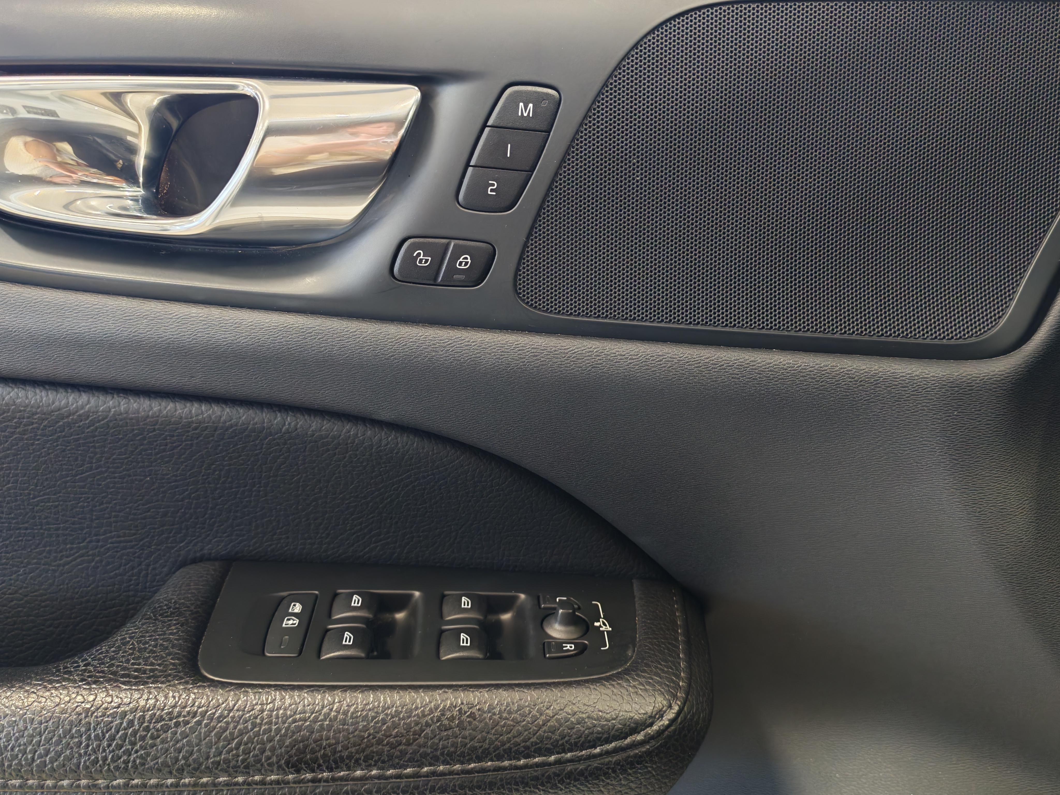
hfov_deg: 60.0
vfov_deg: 46.8
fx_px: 919
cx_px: 530
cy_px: 398
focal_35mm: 30
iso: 884
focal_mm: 6.12
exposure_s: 1/50
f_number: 1.9
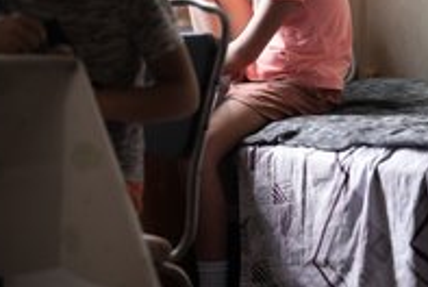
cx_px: 230
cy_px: 3
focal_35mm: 142
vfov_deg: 9.6
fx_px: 1691
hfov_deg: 14.4
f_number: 2.8
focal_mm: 70
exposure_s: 1/60
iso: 800
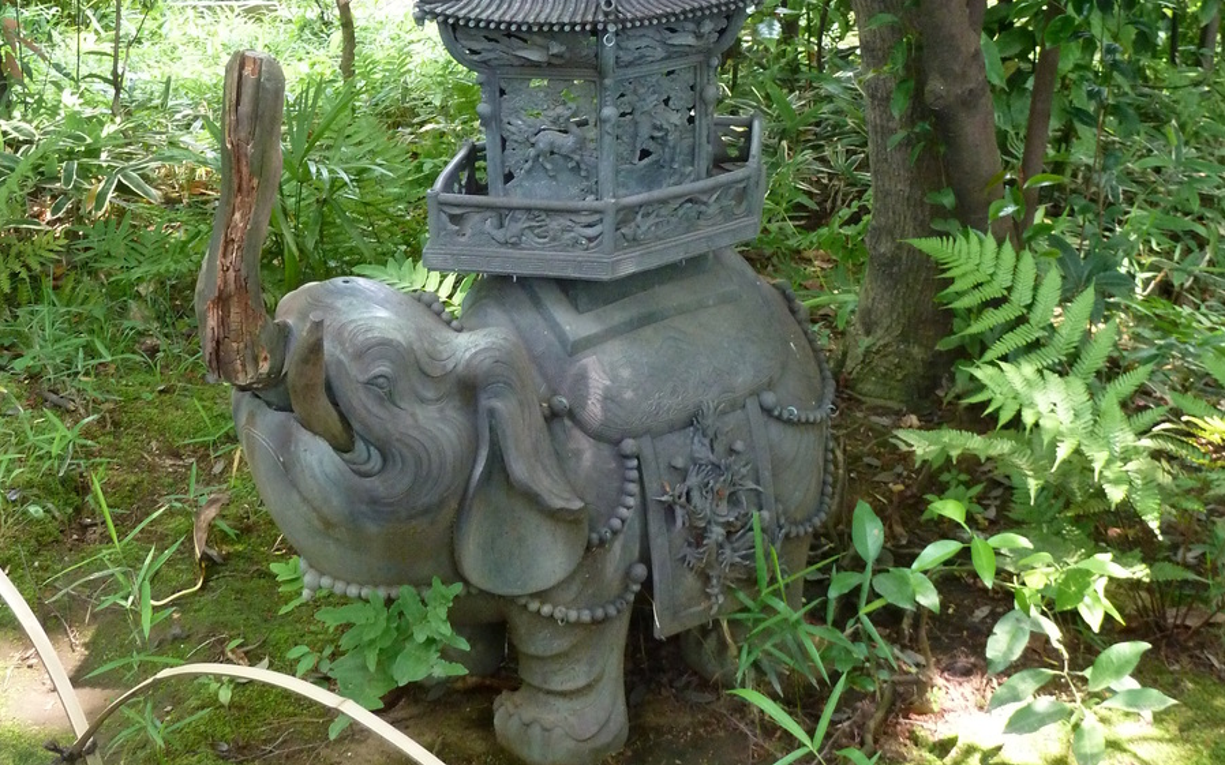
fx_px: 2270
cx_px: 612
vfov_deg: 18.8
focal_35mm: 68
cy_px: 89
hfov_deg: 30.2
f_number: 3.8
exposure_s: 1/30
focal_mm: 7.9
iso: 400
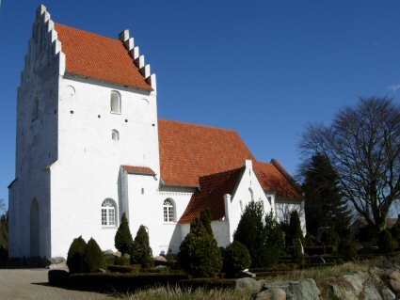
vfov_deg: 39.7
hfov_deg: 51.3
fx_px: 416
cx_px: 200
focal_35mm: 36
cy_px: 150
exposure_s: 1/373
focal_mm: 7.5
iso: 50
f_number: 7.6
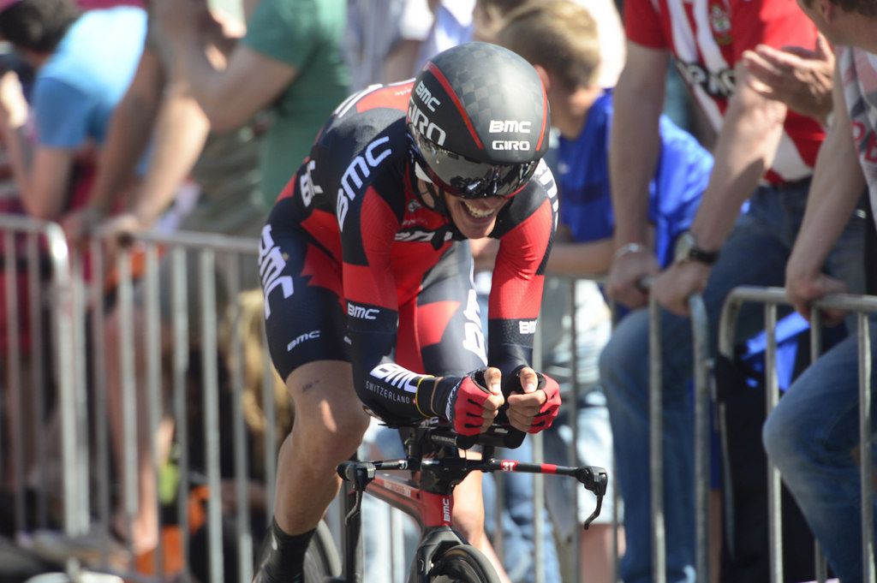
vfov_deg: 3.4
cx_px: 438
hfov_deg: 5.2
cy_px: 292
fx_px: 9736
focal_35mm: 400
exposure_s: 1/800
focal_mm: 400
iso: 800
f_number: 7.1
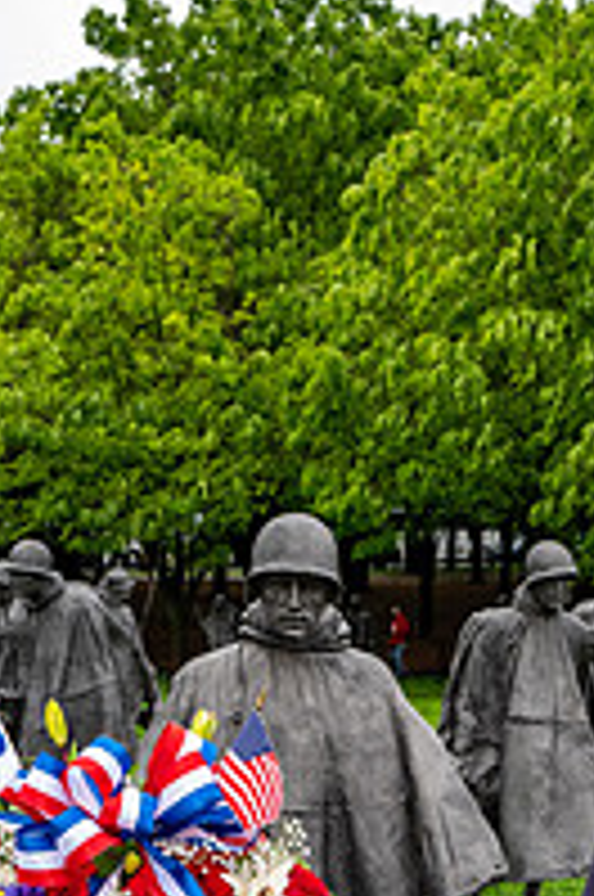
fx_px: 1962
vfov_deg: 24.2
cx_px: 412
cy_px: 955
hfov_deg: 17.2
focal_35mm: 79
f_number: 8
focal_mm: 35
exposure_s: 1/640
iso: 1400
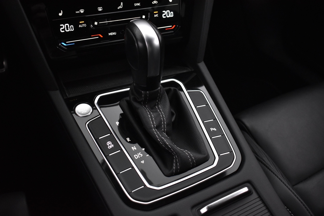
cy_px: 108
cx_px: 162
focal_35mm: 36
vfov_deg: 36.9
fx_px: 324
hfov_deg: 53.1
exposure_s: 1/40
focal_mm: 24
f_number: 4
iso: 3200
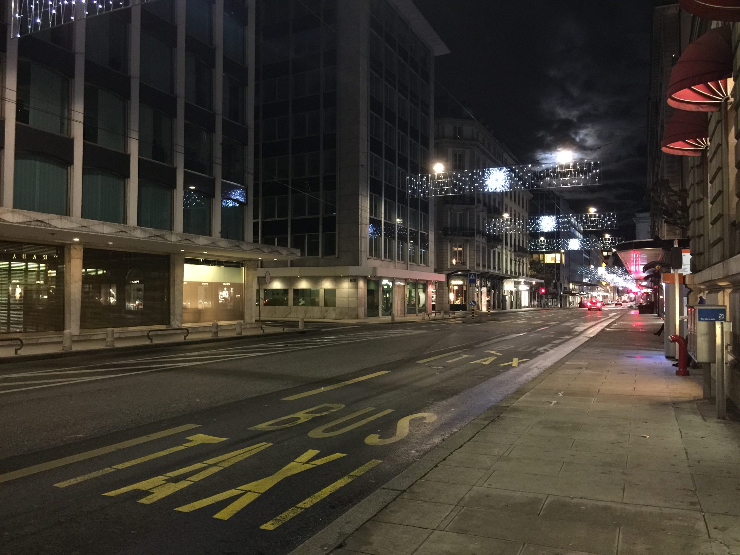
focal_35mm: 29
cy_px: 278
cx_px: 370
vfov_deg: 48.2
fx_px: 620
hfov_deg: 61.7
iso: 125
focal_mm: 4.15
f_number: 2.2
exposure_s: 1/4
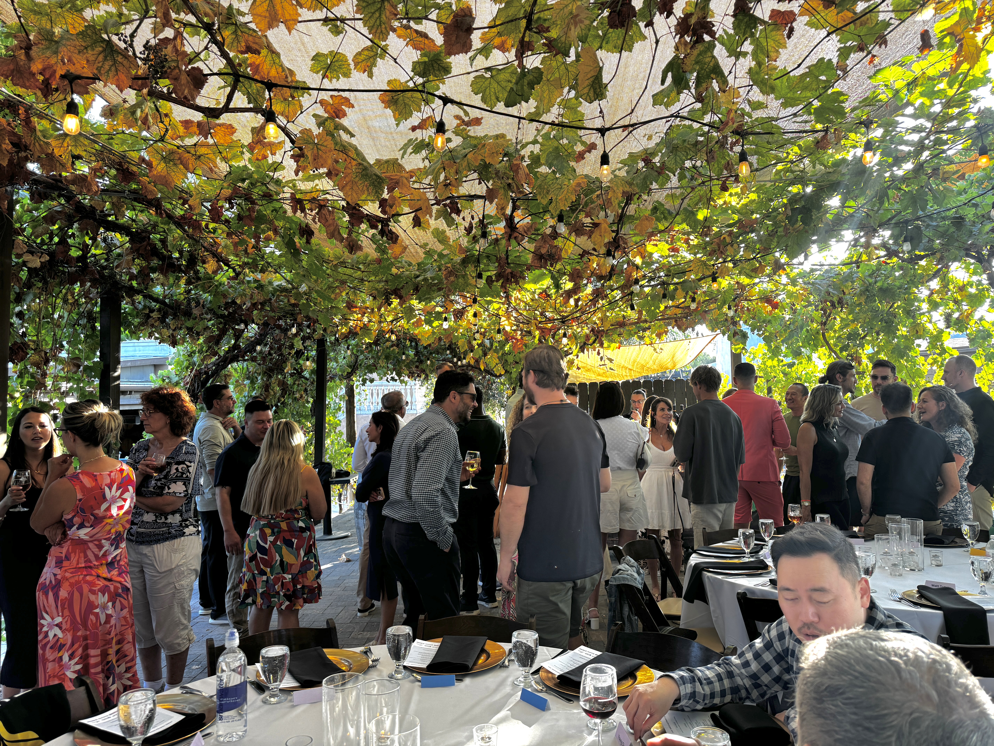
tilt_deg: +1.0
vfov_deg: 56.8
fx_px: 689
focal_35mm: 24
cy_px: 373
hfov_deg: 71.6
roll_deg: +1.2
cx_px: 497
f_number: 1.78
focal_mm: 6.76
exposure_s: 1/121
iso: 100
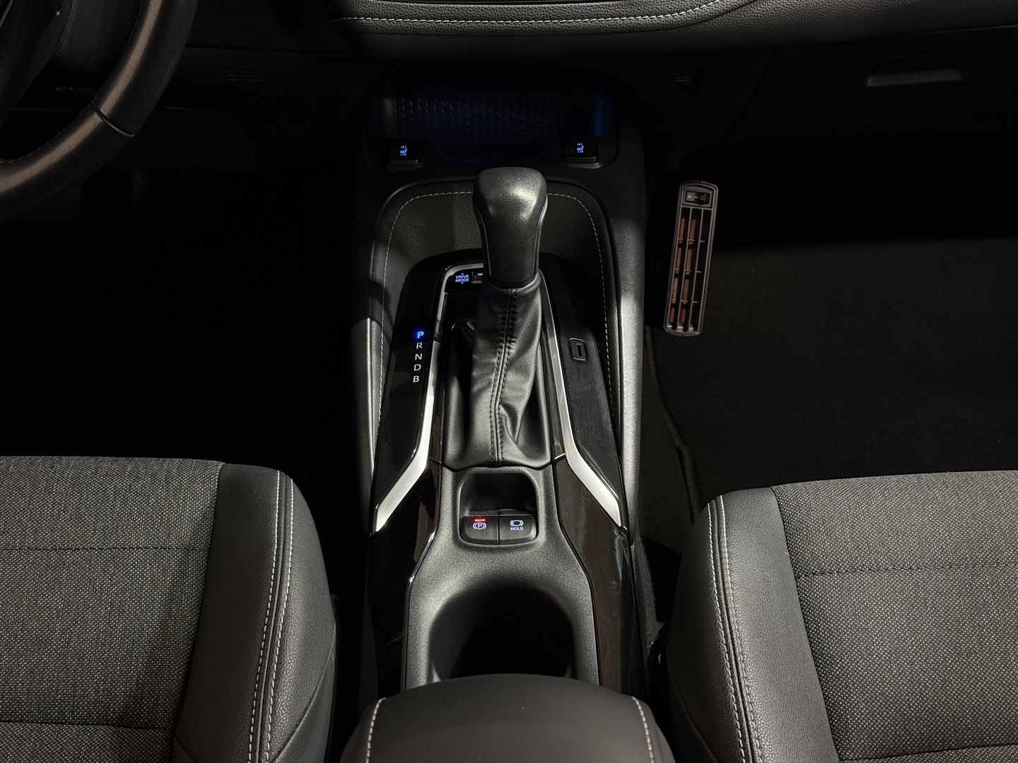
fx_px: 1412
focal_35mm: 48
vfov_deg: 30.3
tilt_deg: -35.8
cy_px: 382
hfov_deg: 39.7
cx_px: 509
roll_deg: +0.6
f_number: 1.78
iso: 320
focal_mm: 6.76
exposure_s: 1/33
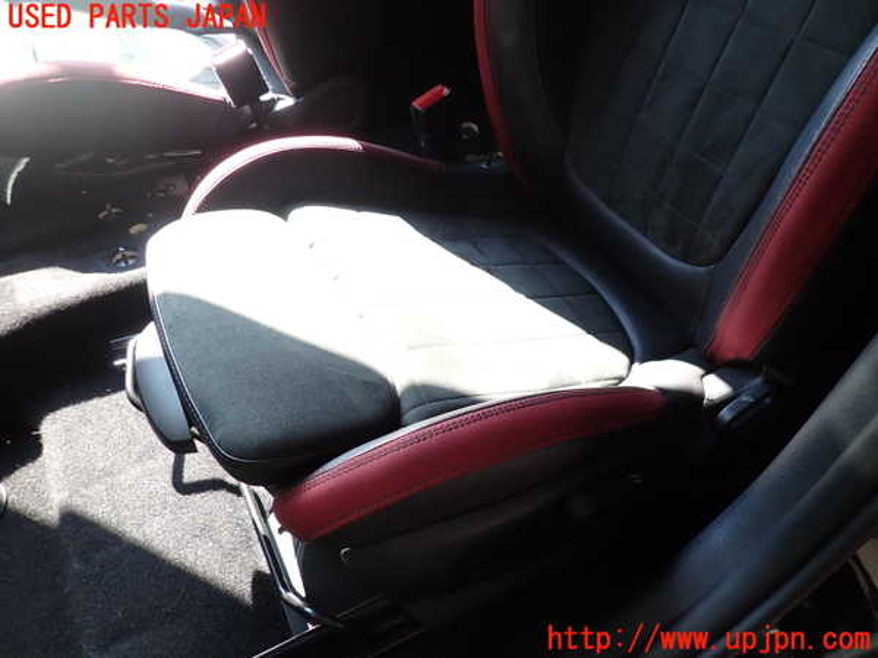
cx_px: 439
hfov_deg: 69.4
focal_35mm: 25
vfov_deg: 54.9
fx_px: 634
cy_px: 329
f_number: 2
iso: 100
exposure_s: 1/100
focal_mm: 4.5
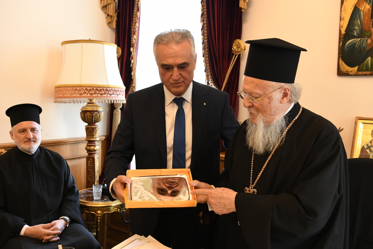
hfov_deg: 53.1
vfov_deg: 36.9
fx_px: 373
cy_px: 123
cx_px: 189
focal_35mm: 36
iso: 3200
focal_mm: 35
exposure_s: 1/125
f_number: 5
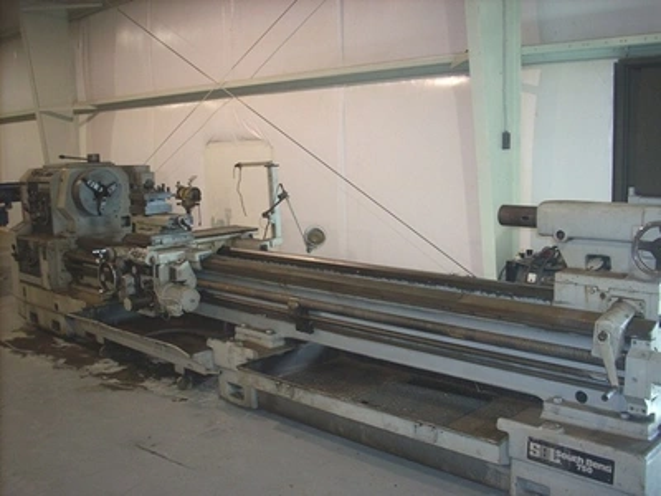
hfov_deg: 50.1
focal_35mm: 37
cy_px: 248
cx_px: 330
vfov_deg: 38.7
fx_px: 707
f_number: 2.8
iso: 100
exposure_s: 1/30
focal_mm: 6.2
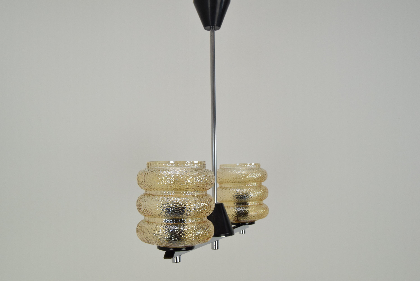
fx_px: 455
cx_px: 210
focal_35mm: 39
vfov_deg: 34.3
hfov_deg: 49.5
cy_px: 140
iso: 1600
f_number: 10
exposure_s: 1/400
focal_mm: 26
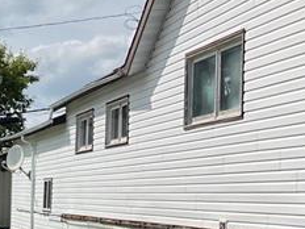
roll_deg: +0.0
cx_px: -245
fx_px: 1013
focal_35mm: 115
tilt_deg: -2.8
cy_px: 236
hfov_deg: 14.9
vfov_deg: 12.7
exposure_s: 1/6897
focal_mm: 5.1
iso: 50
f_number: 1.6
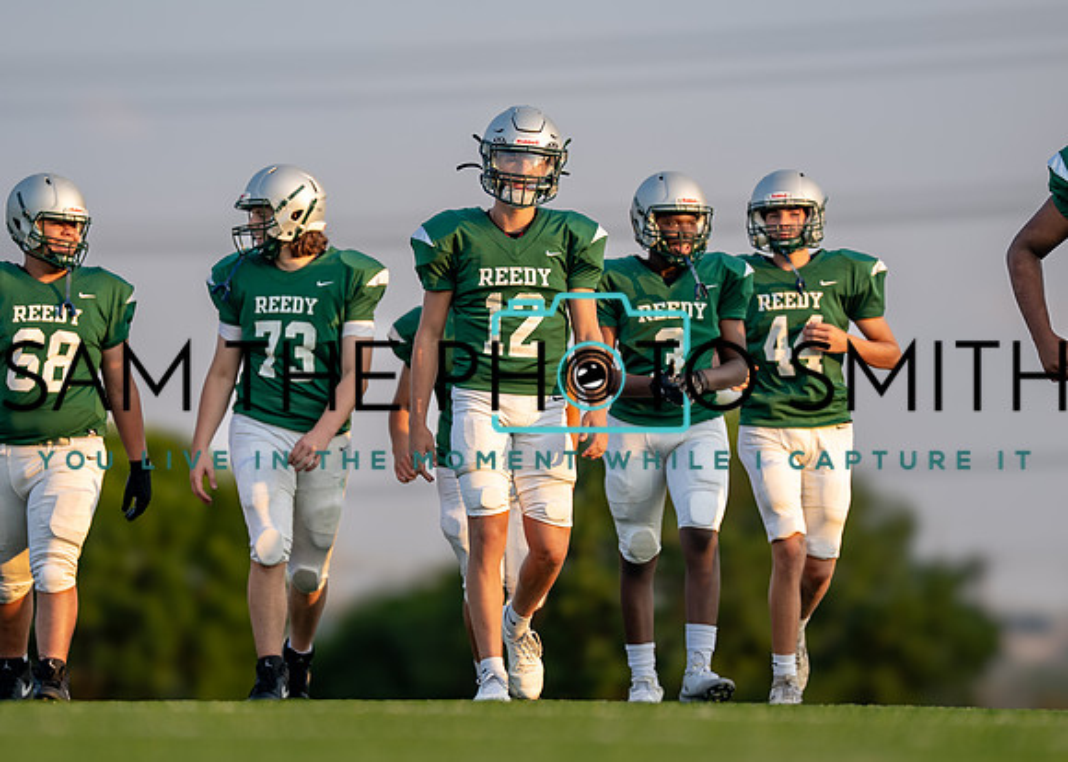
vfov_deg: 4.9
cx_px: 473
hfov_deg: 6.9
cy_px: 369
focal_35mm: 292
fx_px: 8861
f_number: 2.8
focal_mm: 200
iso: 160
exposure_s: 1/1000
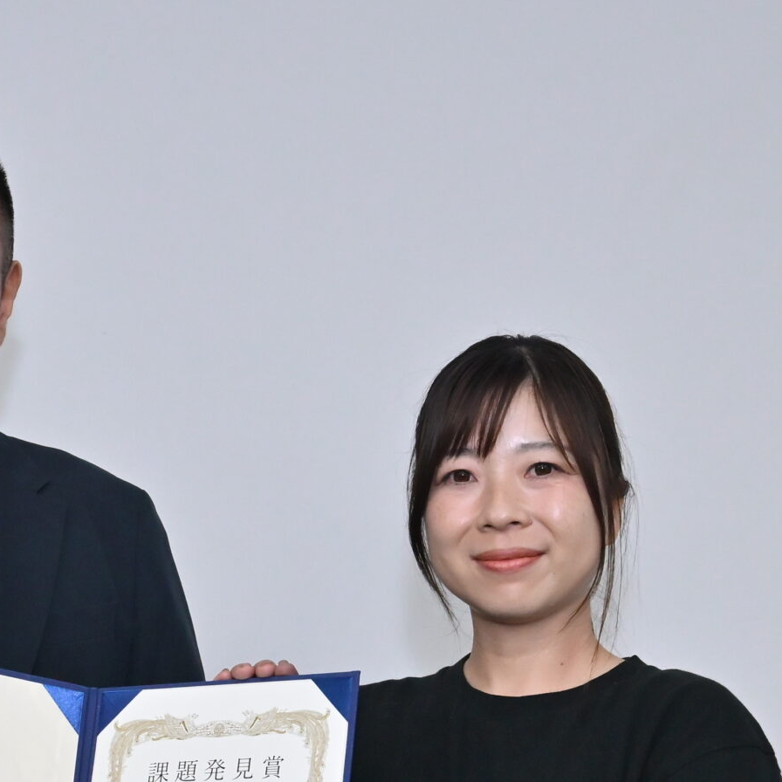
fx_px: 2607
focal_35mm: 102
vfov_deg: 16.9
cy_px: 649
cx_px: 185
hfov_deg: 17.0
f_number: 8
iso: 5000
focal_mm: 42
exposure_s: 1/125
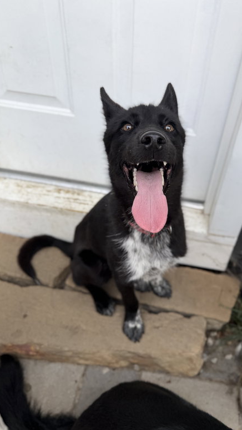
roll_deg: -7.5
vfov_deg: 69.9
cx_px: 160
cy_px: 213
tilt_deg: -44.1
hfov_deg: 42.4
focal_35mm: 27
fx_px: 308
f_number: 1.78
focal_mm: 6.76
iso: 80
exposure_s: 1/501
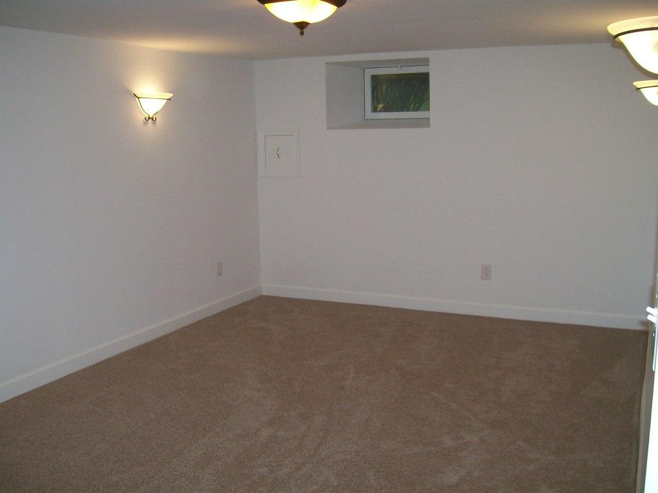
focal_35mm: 36
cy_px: 246
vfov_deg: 39.7
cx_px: 329
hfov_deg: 51.4
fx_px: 684
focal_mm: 6
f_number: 2.7
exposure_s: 1/64
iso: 80
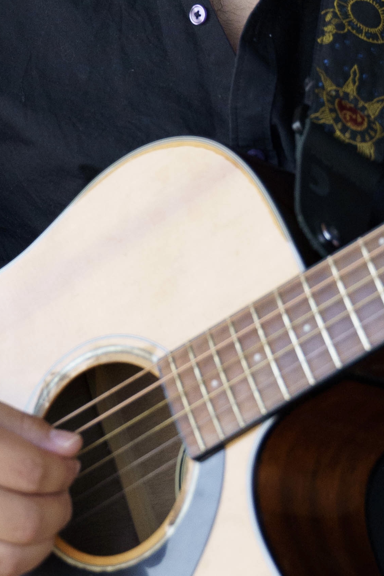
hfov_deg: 10.5
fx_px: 2032
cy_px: 62
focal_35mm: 127
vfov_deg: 15.9
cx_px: -132
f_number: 3.2
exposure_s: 1/2000
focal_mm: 36
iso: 1000
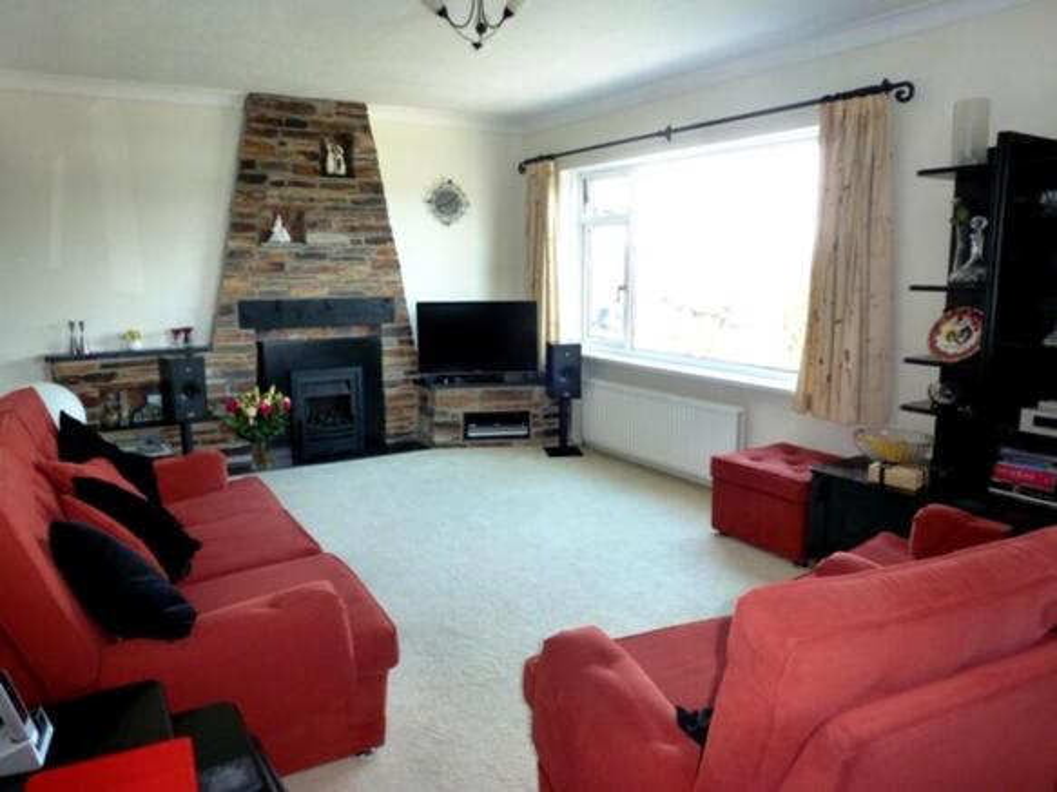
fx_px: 733
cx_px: 528
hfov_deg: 71.6
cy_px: 396
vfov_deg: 56.8
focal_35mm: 24
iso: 200
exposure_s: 1/60
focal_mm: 4.3
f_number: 3.3
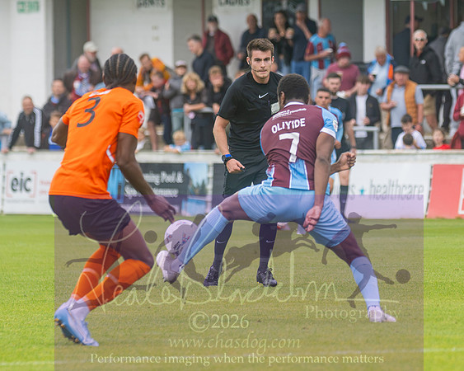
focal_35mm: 497
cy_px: 178
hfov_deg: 3.9
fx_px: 6818
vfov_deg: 3.1
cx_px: 447
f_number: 2.8
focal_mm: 180
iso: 400
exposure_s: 1/1250
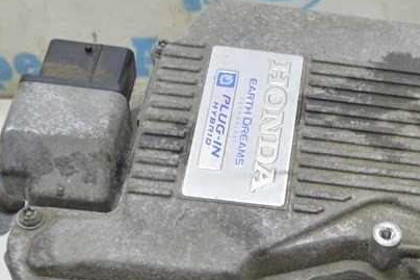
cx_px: 375
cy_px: 258
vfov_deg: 17.6
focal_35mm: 76
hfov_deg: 25.8
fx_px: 886
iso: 400
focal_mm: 20
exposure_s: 1/20
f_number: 5.6
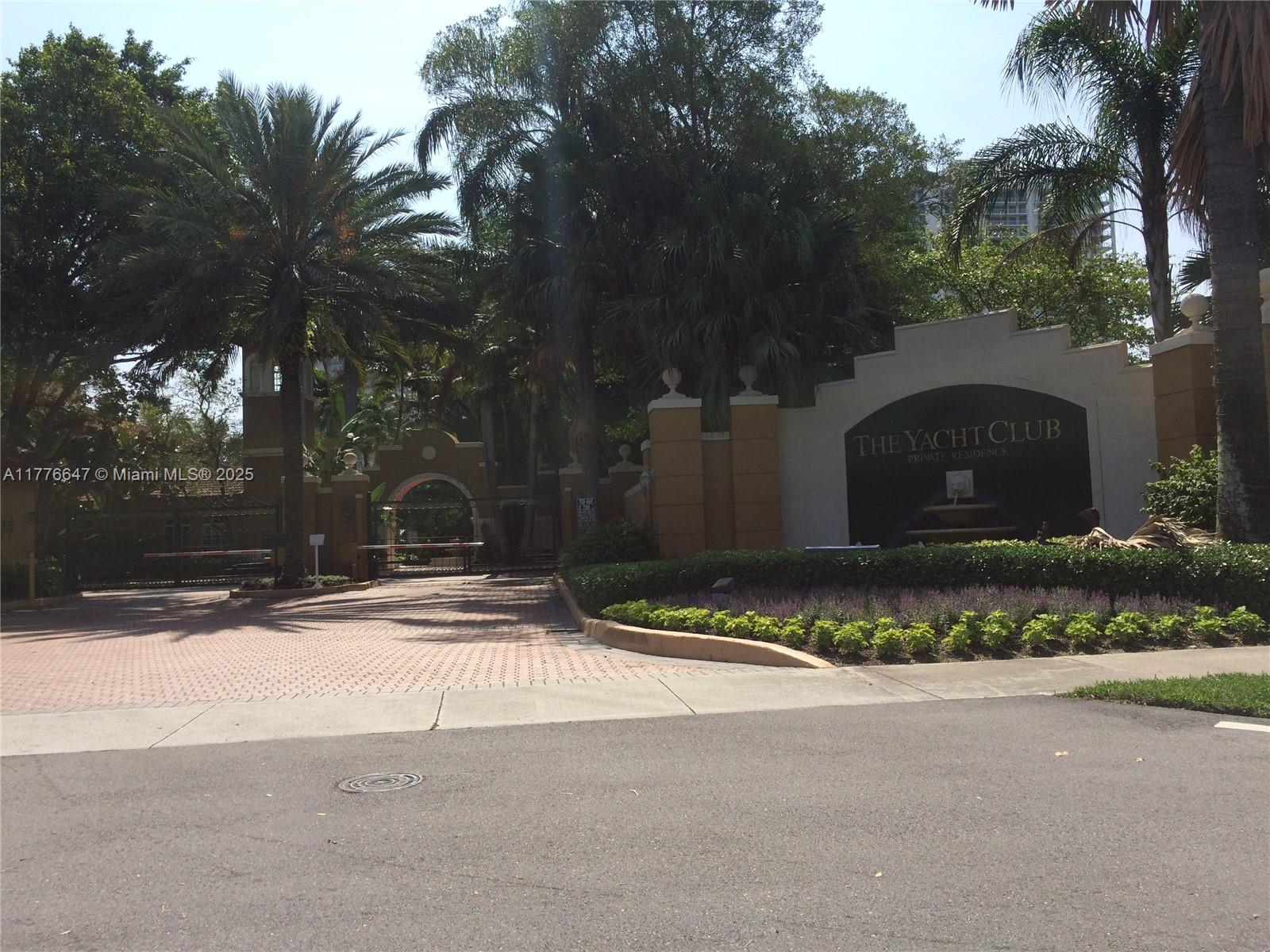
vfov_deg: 48.2
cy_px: 476
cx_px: 635
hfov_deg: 61.7
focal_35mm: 29
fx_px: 1064
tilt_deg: +3.5
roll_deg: +2.1
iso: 32
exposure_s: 1/2415
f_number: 2.2
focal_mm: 4.15
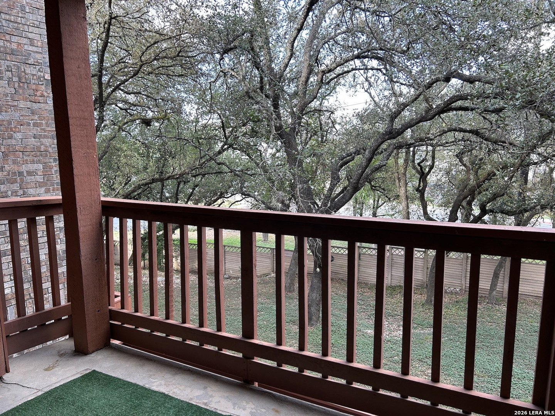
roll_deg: +0.6
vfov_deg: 53.1
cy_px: 208
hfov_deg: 67.3
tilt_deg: -9.2
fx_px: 417
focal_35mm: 26
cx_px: 278
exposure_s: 1/120
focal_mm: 5.7
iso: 50
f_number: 1.5
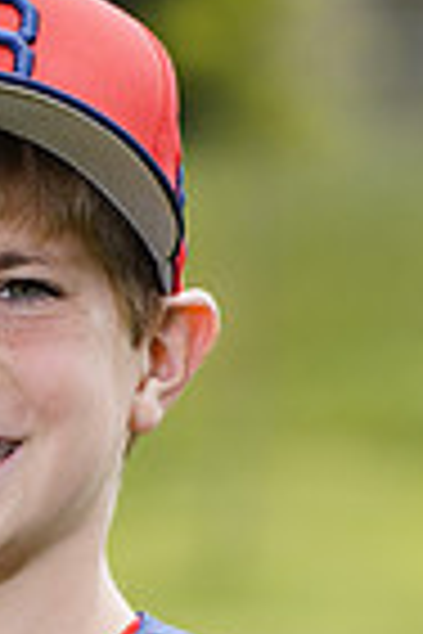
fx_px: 14469
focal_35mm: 821
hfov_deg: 1.7
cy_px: 913
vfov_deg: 2.5
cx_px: -115
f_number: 6.3
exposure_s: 1/250
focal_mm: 200
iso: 100
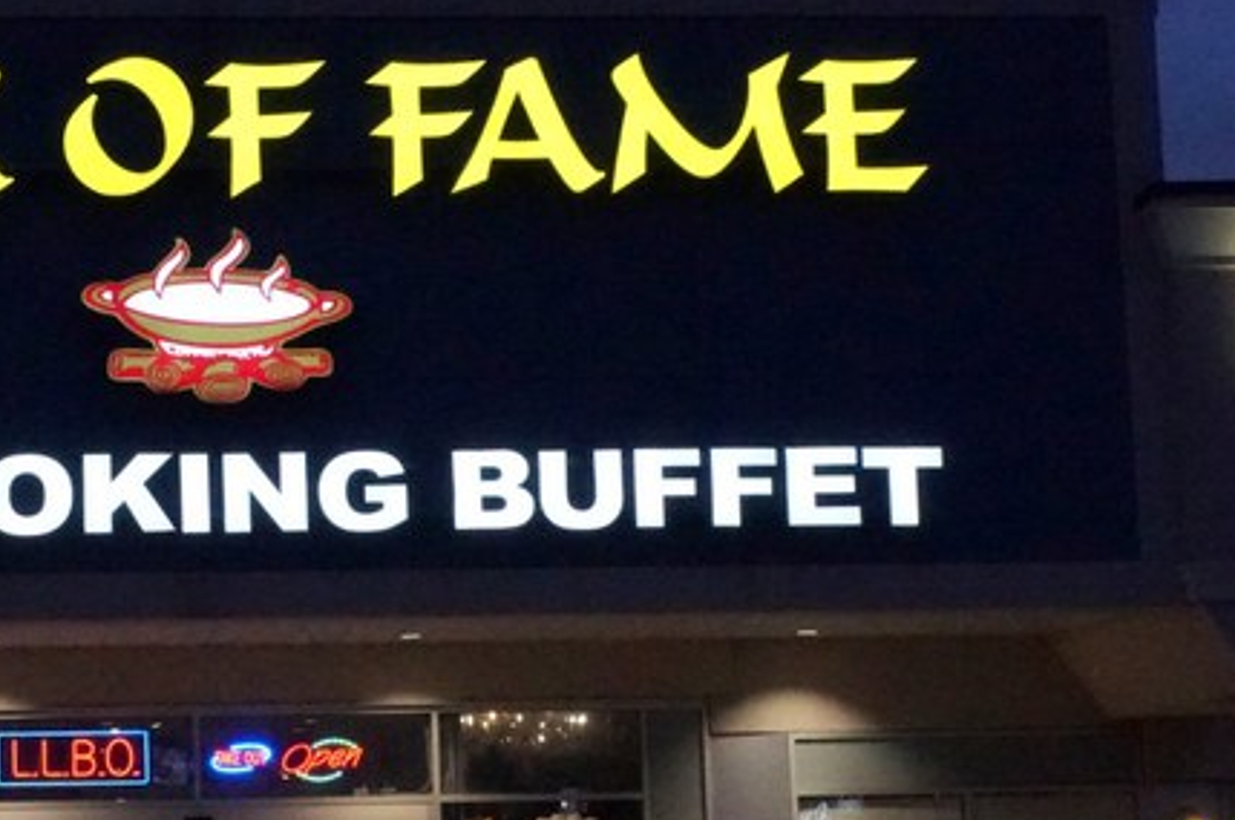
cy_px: 521
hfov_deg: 28.0
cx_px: 173
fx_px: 2396
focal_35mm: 70
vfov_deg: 19.4
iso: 16000
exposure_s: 1/1500
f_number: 8
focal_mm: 25
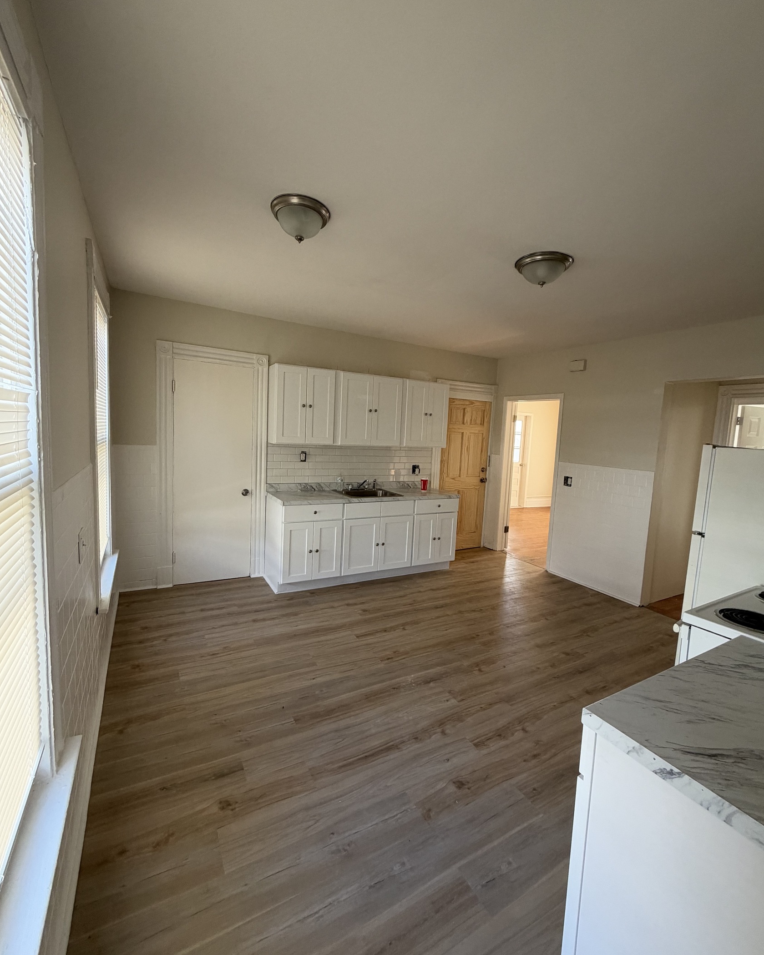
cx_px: 385
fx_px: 424
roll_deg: -2.5
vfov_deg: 96.8
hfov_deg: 84.0
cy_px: 471
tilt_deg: -3.6
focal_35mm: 15
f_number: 2.2
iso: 250
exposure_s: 1/121
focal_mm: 2.22
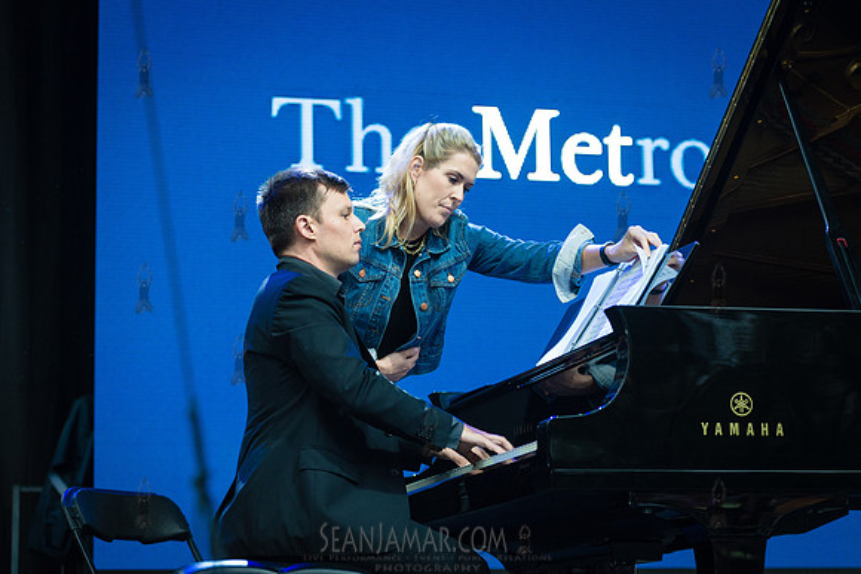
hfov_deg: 23.6
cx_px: 430
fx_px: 2057
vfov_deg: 15.9
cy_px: 287
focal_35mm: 86
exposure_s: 1/400
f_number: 4
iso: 1600
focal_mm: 86
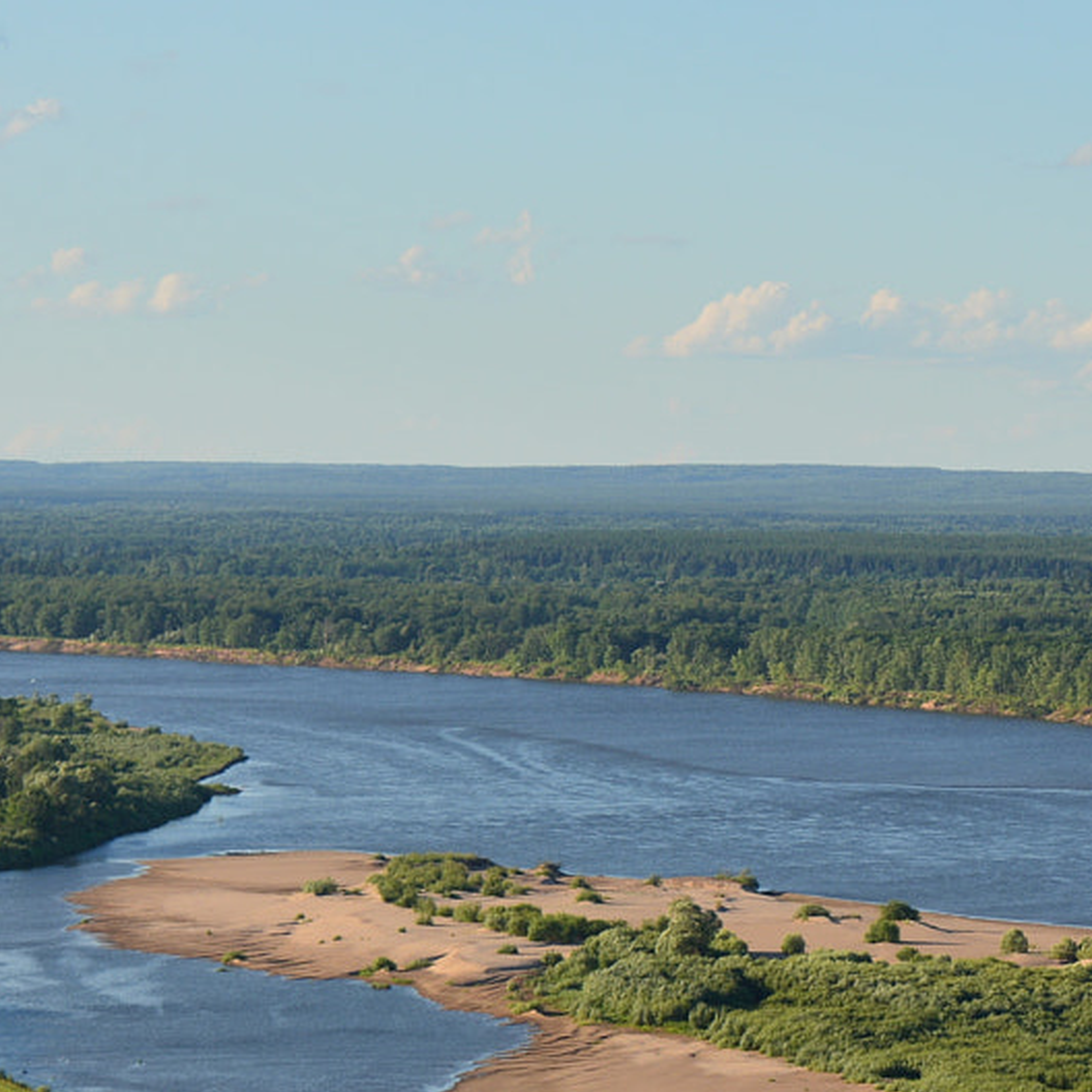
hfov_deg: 8.2
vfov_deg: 8.2
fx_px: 7577
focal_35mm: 212
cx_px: 1140
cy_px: 854
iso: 100
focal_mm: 55
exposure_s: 1/200
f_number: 8
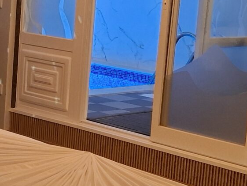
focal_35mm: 105
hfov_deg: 18.6
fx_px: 749
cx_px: 63
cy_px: 92
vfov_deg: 14.1
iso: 500
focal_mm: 5.54
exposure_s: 1/25
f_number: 1.8
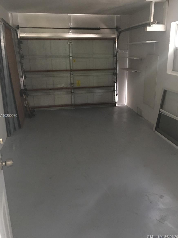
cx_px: 92
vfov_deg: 60.0
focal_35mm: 30
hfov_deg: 46.8
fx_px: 206
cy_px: 116
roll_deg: -0.3
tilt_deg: -16.5
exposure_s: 1/4
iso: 100
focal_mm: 4.15
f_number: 2.2
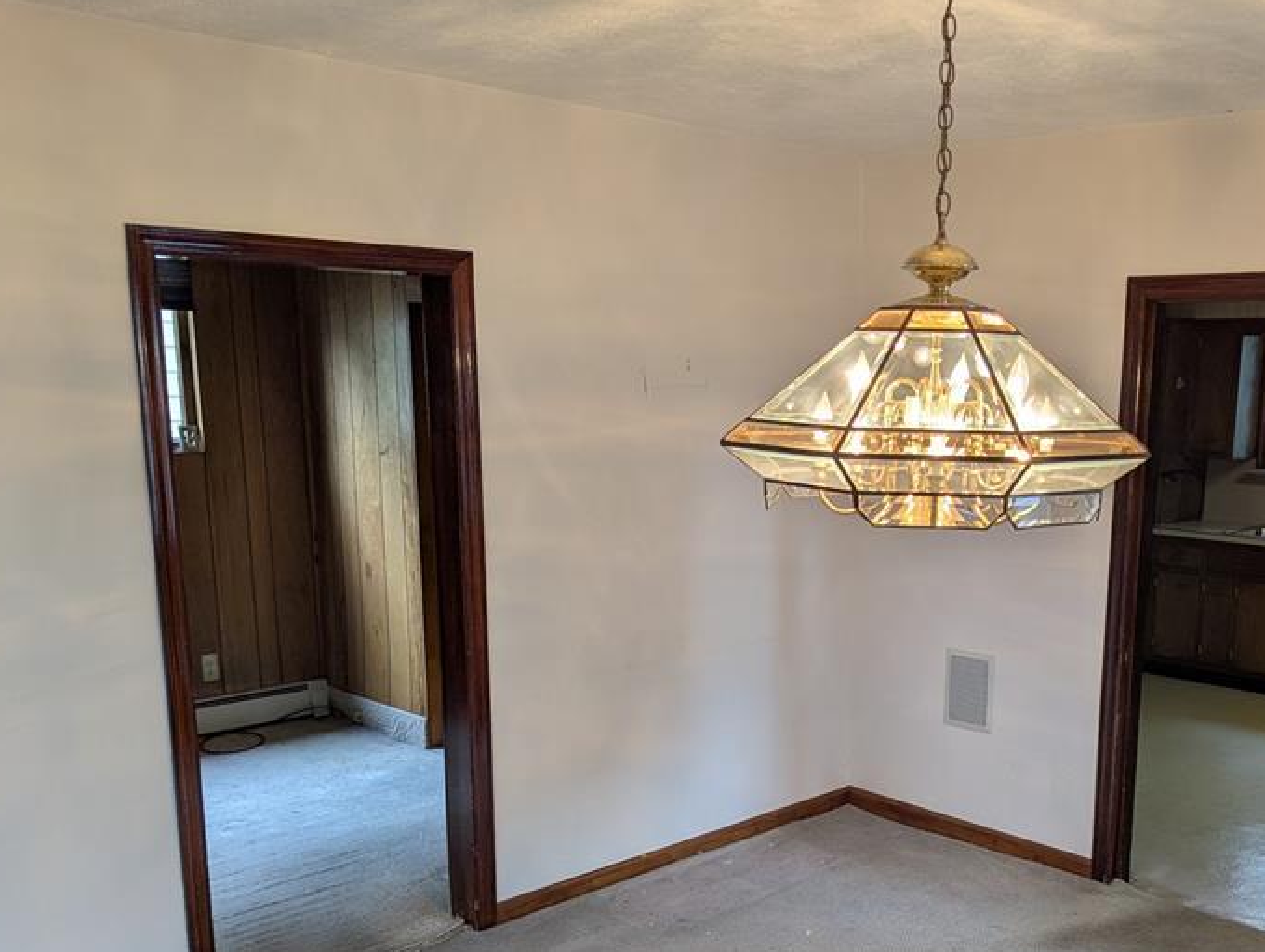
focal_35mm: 36
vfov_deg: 39.0
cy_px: 675
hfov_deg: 50.4
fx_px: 1317
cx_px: 835
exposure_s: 1/60
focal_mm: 6.81
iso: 67
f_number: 1.85
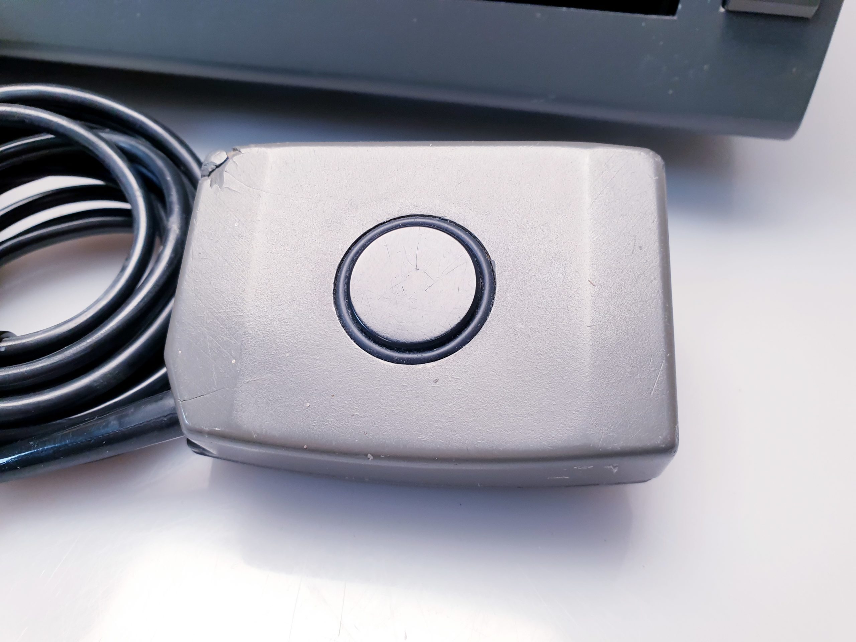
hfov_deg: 67.3
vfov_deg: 53.1
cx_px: 428
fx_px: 643
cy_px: 321
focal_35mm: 26
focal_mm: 4.3
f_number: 2.4
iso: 100
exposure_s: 1/50
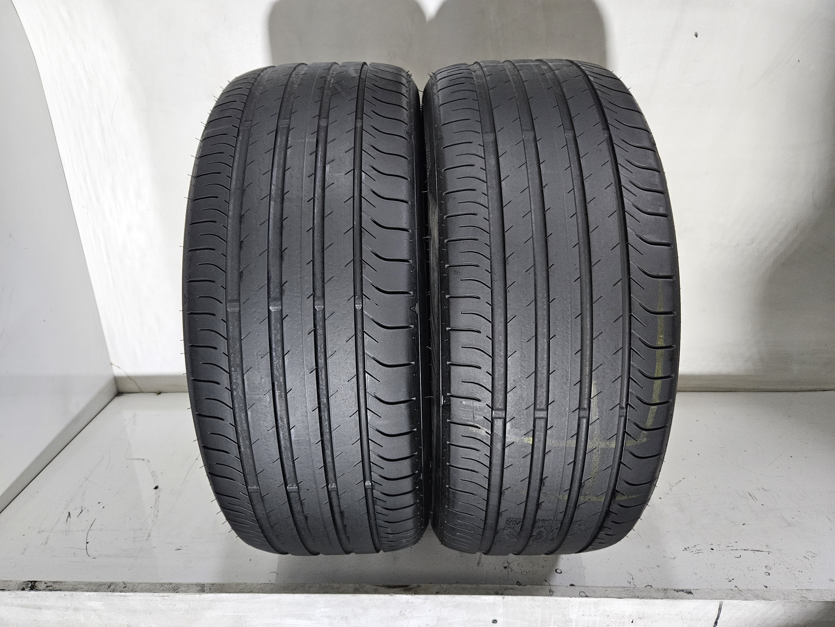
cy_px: 314
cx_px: 418
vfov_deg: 58.9
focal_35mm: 23
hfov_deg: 73.9
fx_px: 555
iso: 500
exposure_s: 1/100
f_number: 1.8
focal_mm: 5.4
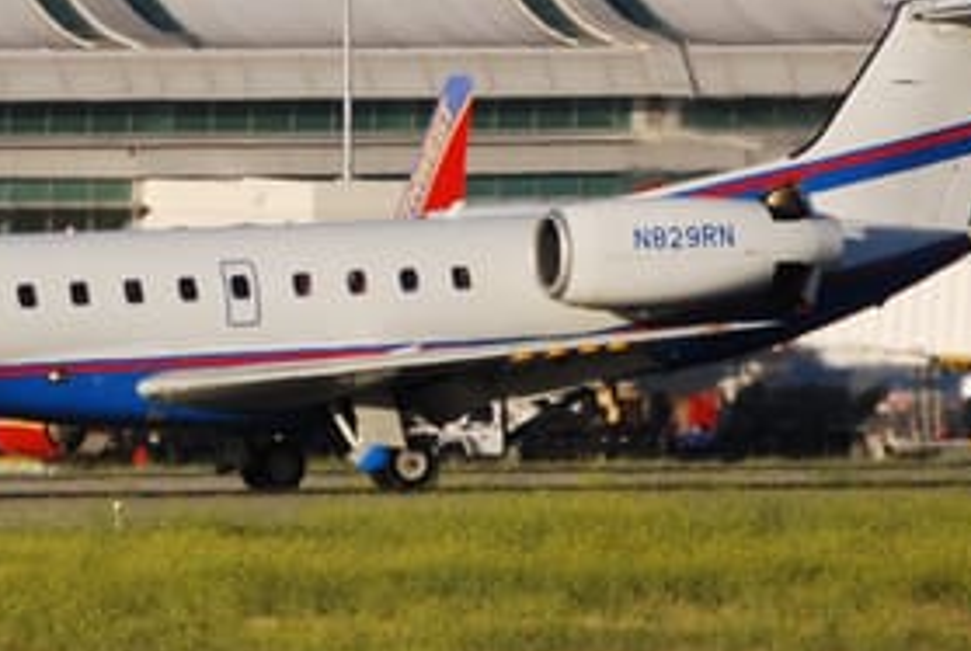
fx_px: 18559
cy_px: 240
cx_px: 244
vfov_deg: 2.0
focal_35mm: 687
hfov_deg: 3.0
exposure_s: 1/1000
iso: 200
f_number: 5.6
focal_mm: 200
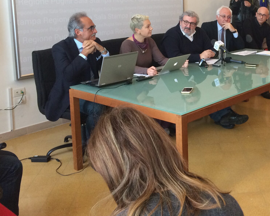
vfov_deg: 30.2
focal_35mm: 49
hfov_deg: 36.4
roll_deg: +1.0
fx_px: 392
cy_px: 48
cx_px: 227
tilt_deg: -8.8
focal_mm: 4.15
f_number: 2.2
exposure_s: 1/33
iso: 64
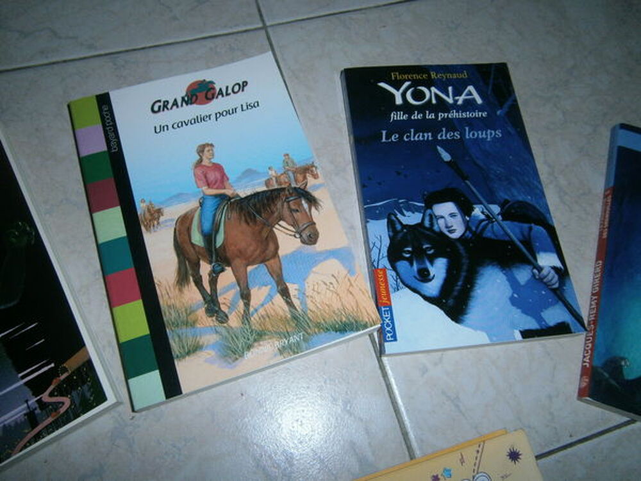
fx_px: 481
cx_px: 320
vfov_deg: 53.1
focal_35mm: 26
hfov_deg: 67.3
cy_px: 240
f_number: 2.8
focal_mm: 4.7
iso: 125
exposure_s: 1/30
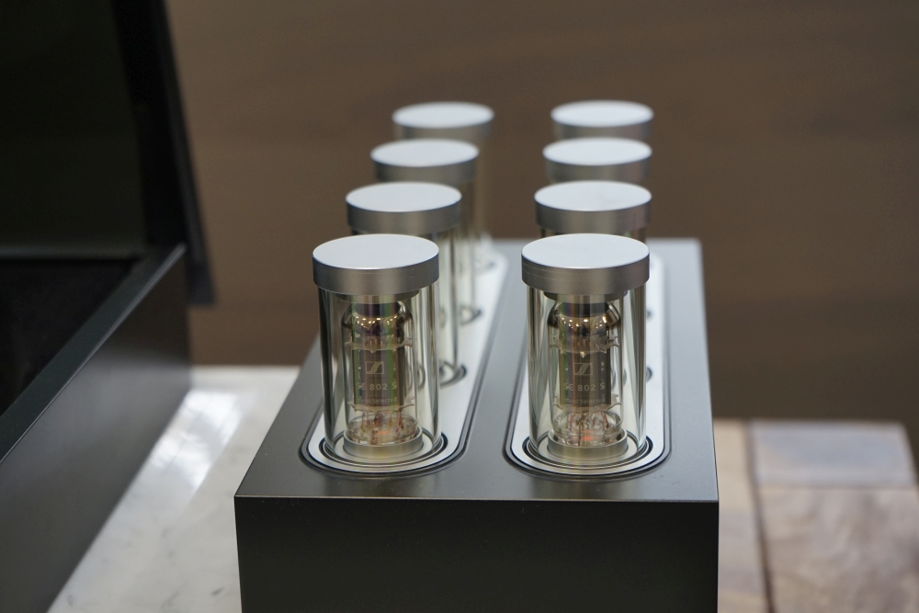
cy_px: 306
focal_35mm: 70
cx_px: 460
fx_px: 1787
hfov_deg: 28.8
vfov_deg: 19.5
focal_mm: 70
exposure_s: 1/160
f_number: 5.6
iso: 1000
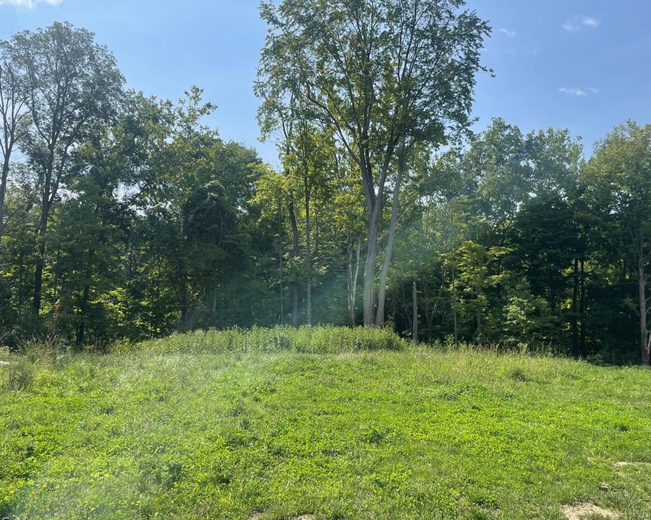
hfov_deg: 62.2
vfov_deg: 51.5
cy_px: 266
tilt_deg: +8.3
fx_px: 539
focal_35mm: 28
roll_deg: +1.1
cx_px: 335
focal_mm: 4.2
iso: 32
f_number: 1.6
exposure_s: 1/2304
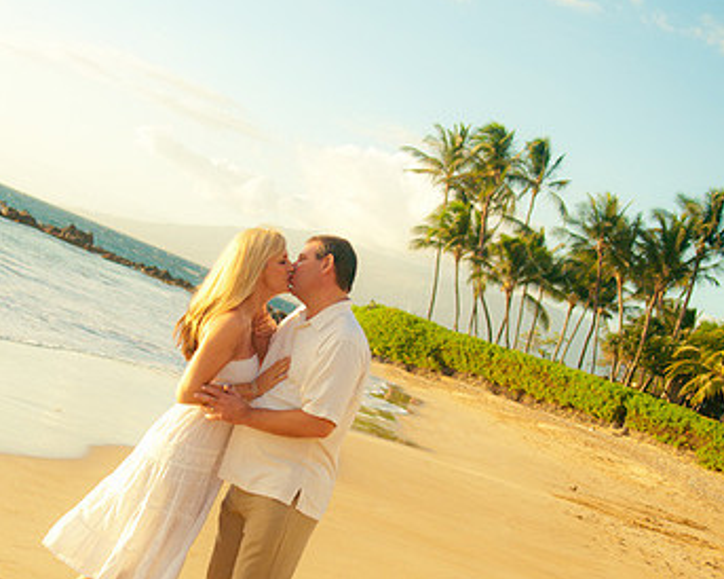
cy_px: 312
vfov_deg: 20.7
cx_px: 289
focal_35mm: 74
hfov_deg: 25.8
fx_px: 1580
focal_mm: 31
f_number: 2.8
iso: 200
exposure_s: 1/800
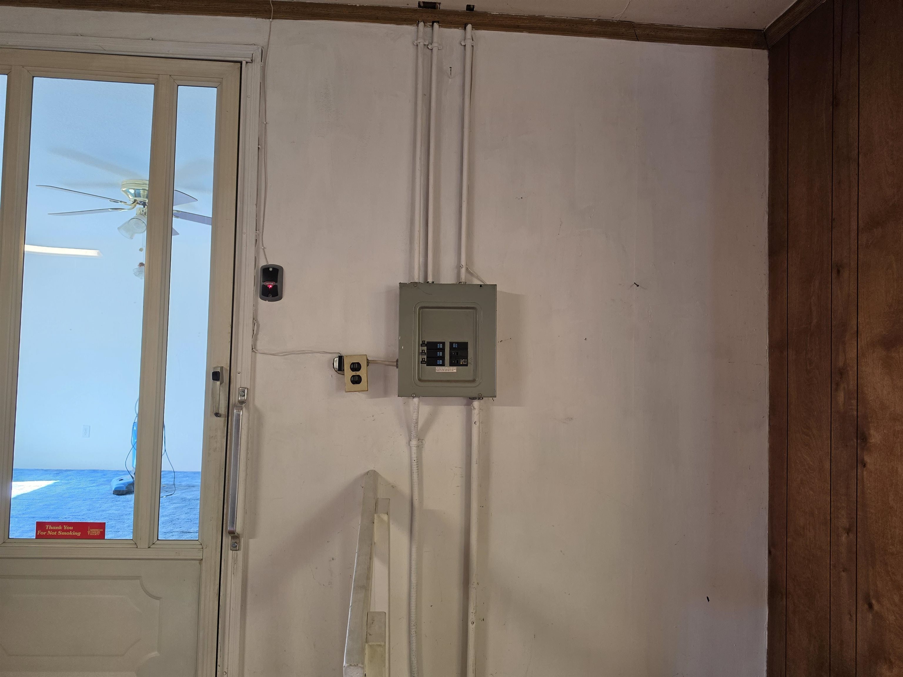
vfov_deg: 58.9
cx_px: 452
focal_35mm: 23
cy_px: 338
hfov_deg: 73.9
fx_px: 600
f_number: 1.4
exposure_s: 1/120
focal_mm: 6.5
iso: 125
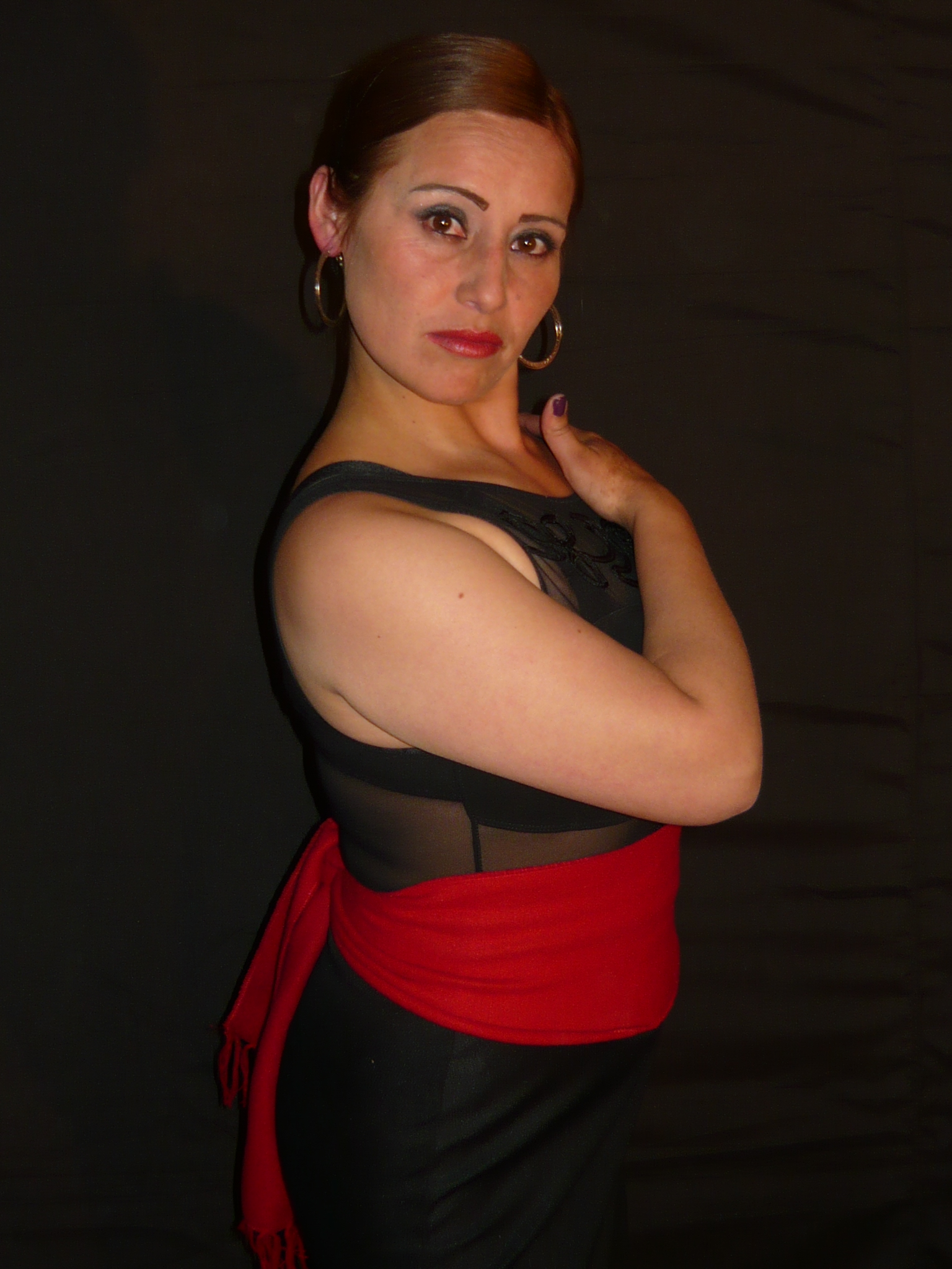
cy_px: 634
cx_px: 476
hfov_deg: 31.5
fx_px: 1687
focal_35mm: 46
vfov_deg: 41.2
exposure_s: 1/30
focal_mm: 5.5
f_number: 2.8
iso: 100
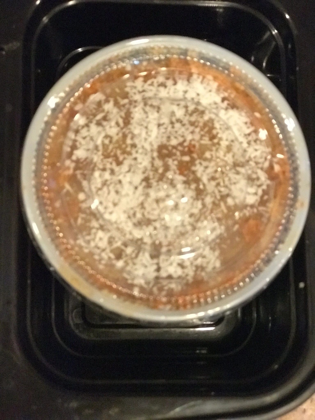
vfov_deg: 33.8
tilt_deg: -80.9
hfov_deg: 25.7
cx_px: 158
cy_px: 210
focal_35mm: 57
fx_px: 692
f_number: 2.8
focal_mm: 6.6
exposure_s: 1/60
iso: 1250
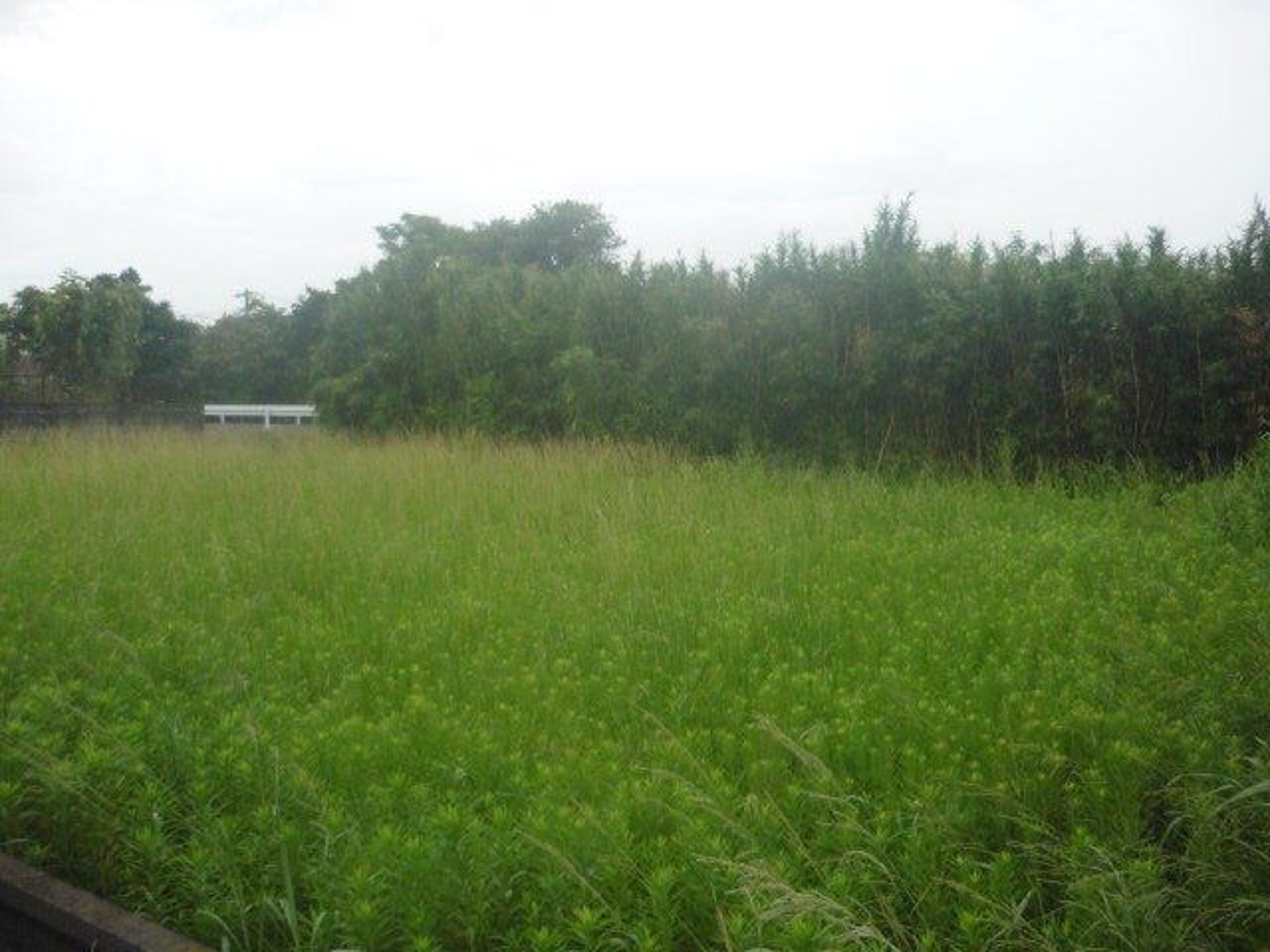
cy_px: 476
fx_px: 1211
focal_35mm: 33
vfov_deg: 42.9
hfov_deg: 55.4
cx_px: 635
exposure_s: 1/125
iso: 400
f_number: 8
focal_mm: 5.5
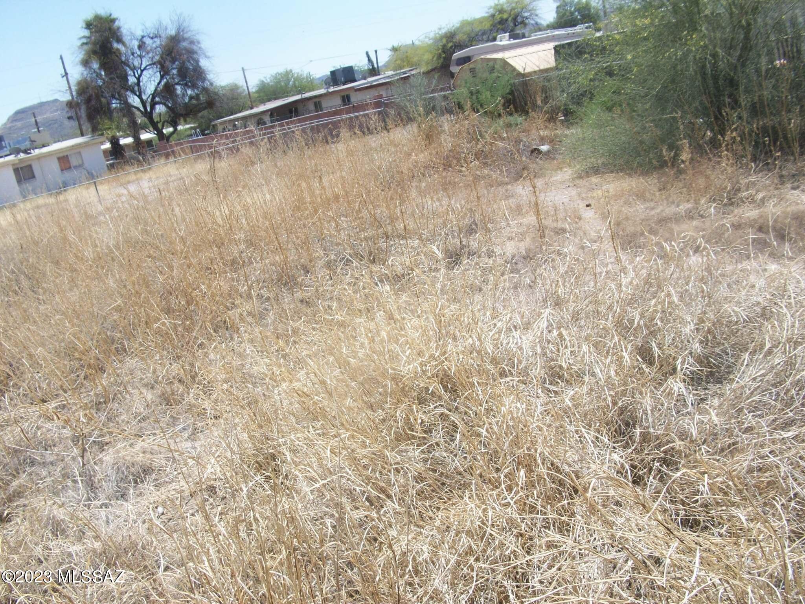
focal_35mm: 34
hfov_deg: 54.0
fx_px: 791
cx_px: 402
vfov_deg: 41.8
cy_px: 302
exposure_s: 1/240
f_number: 5.5
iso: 64
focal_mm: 5.7
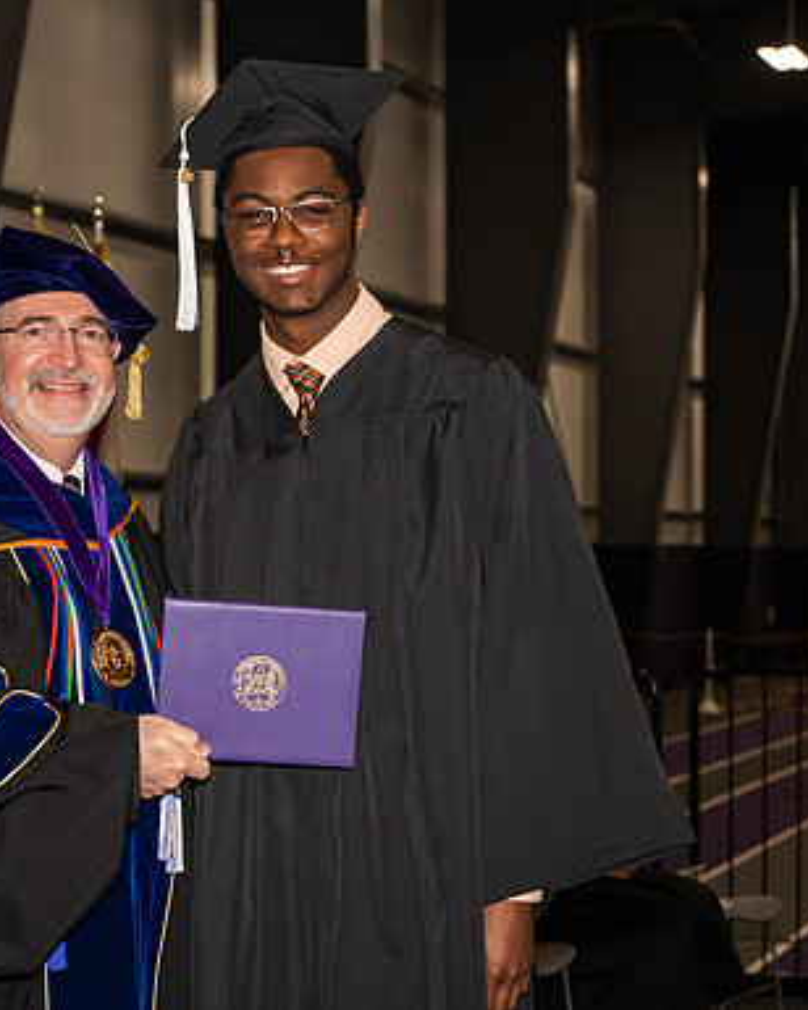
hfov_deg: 15.5
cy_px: 505
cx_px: 199
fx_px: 2959
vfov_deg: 19.4
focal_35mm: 99
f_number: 5.6
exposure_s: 1/200
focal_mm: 70
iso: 1000
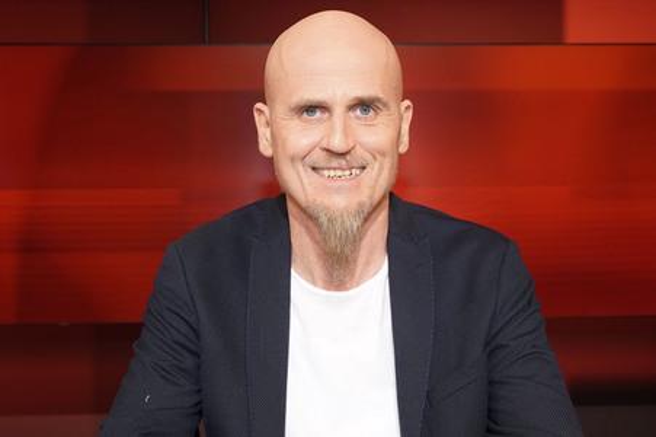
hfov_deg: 58.8
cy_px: 218
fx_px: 583
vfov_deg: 41.1
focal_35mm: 32
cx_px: 328
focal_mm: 32
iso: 2000
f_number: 5.6
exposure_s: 1/125
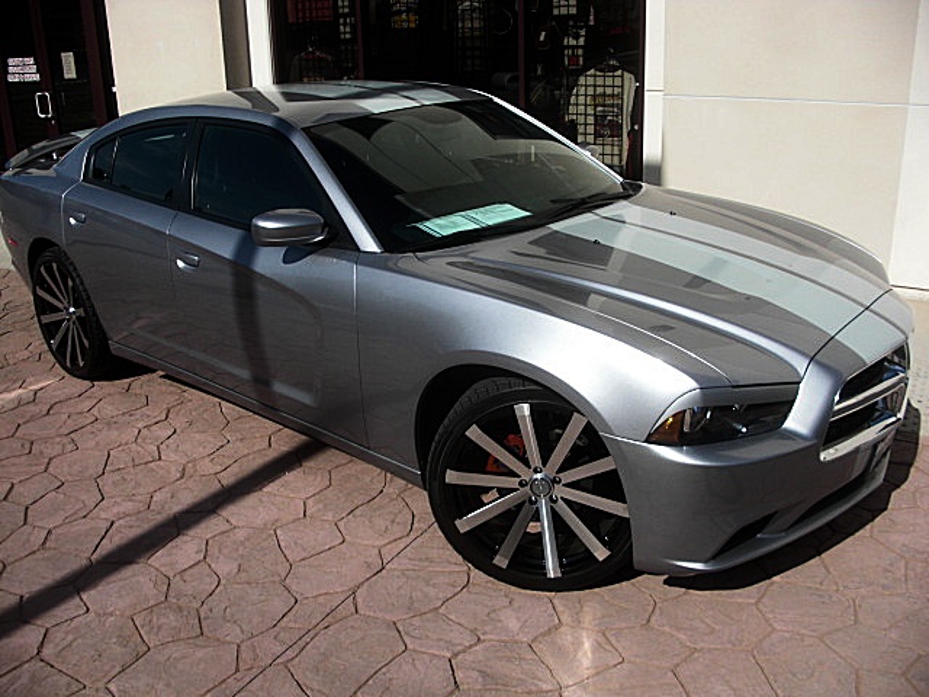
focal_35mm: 36
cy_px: 348
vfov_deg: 39.7
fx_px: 966
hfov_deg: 51.4
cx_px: 464
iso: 50
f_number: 7.9
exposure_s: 1/200
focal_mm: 6.3
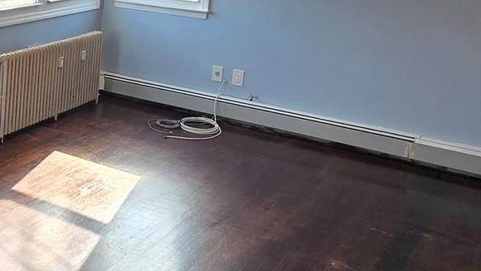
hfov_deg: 35.3
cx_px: -49
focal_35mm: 50
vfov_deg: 23.4
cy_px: 32
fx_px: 638
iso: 40
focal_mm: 2.2
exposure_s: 1/120
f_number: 1.9
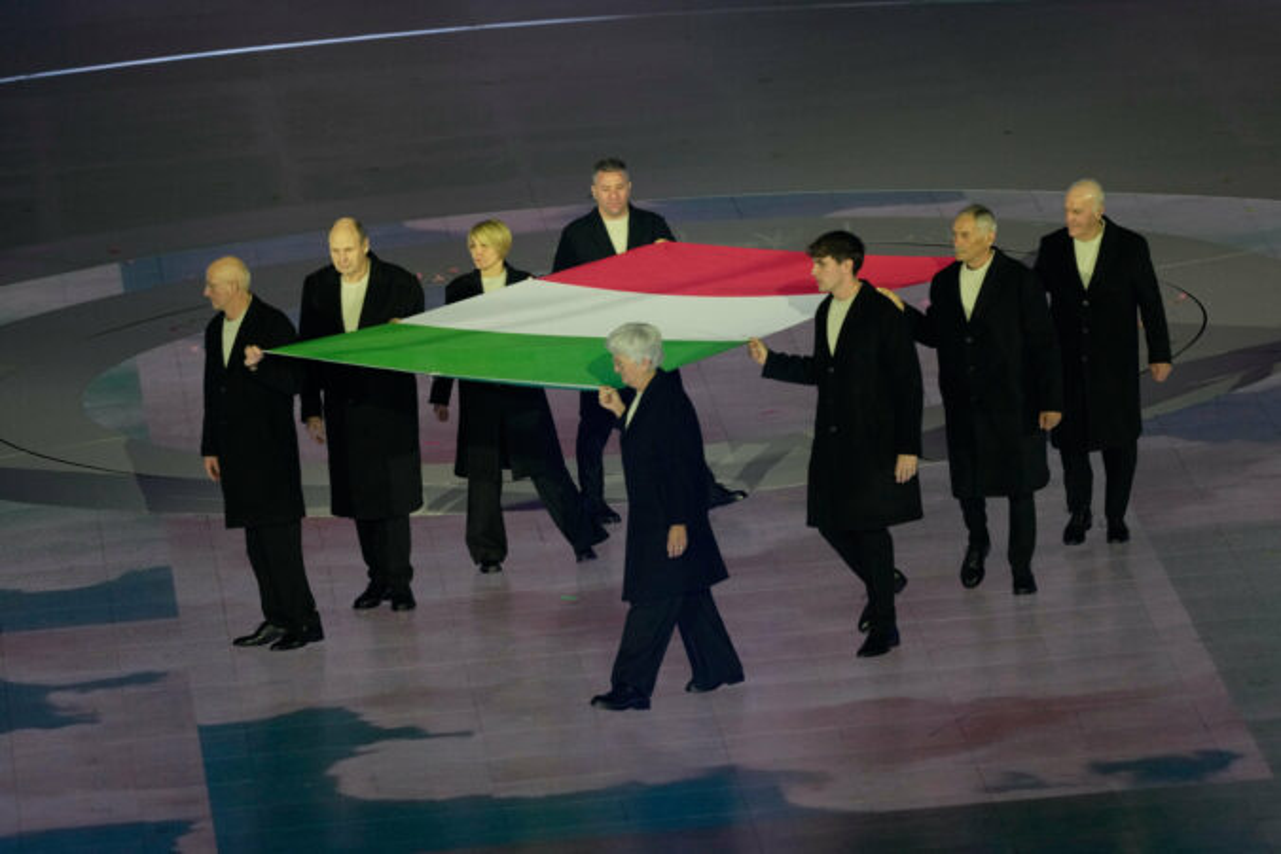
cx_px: 640
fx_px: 14235
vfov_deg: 3.4
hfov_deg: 5.2
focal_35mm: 400
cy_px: 427
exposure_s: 1/400
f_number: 4.5
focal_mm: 400
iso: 2000
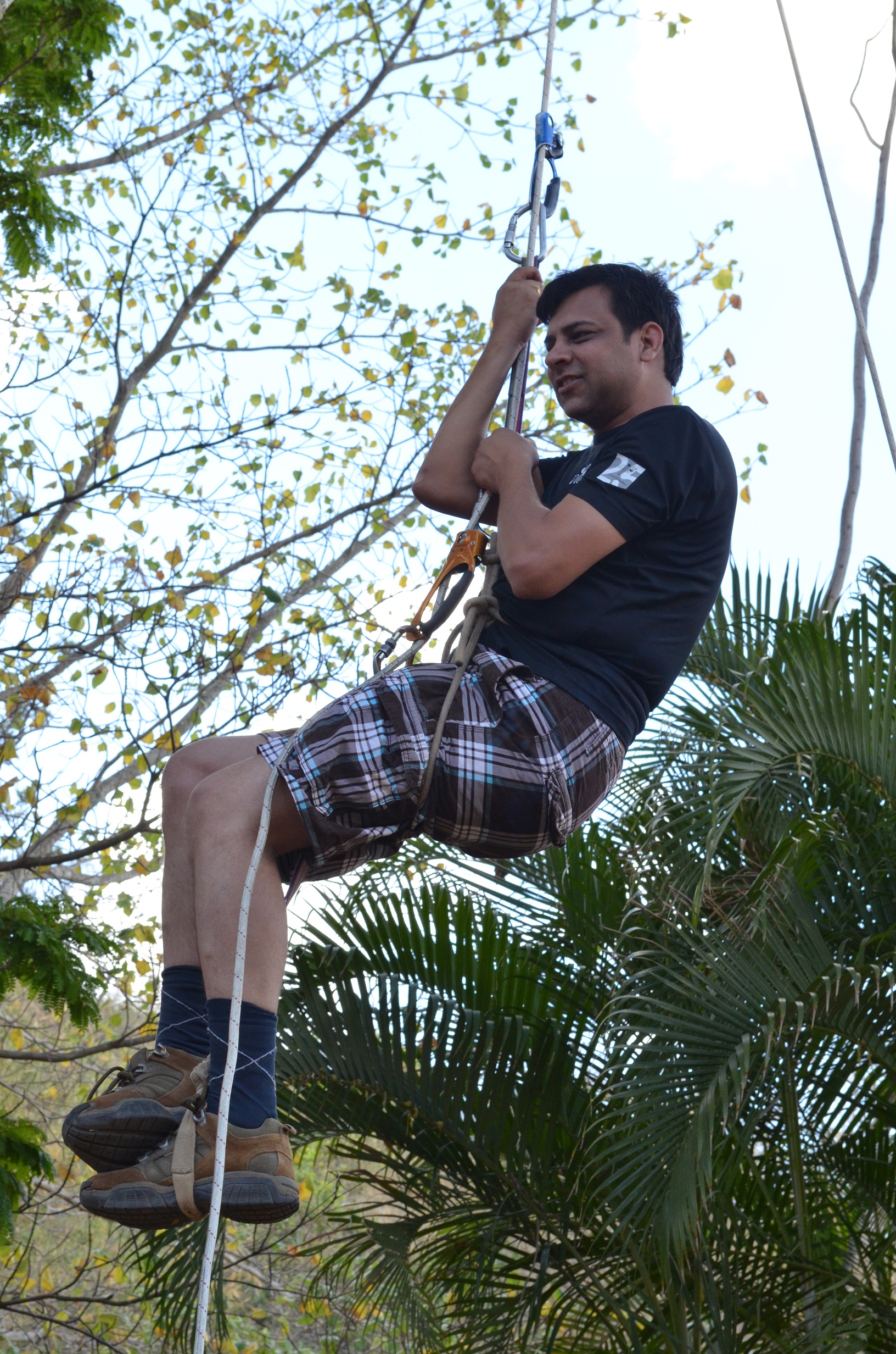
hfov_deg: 16.5
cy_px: 677
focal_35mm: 82
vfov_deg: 24.7
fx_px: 3094
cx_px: 448
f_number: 10
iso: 1000
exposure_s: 1/160
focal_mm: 55
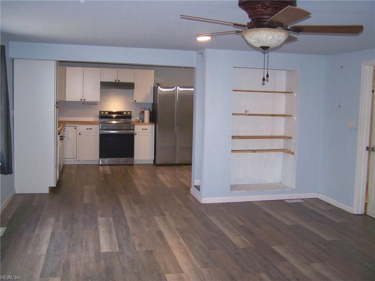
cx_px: 188
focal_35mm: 38
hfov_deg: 49.0
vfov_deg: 37.7
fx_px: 412
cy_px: 140
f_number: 2.8
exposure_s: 1/60
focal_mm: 6.3
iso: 80
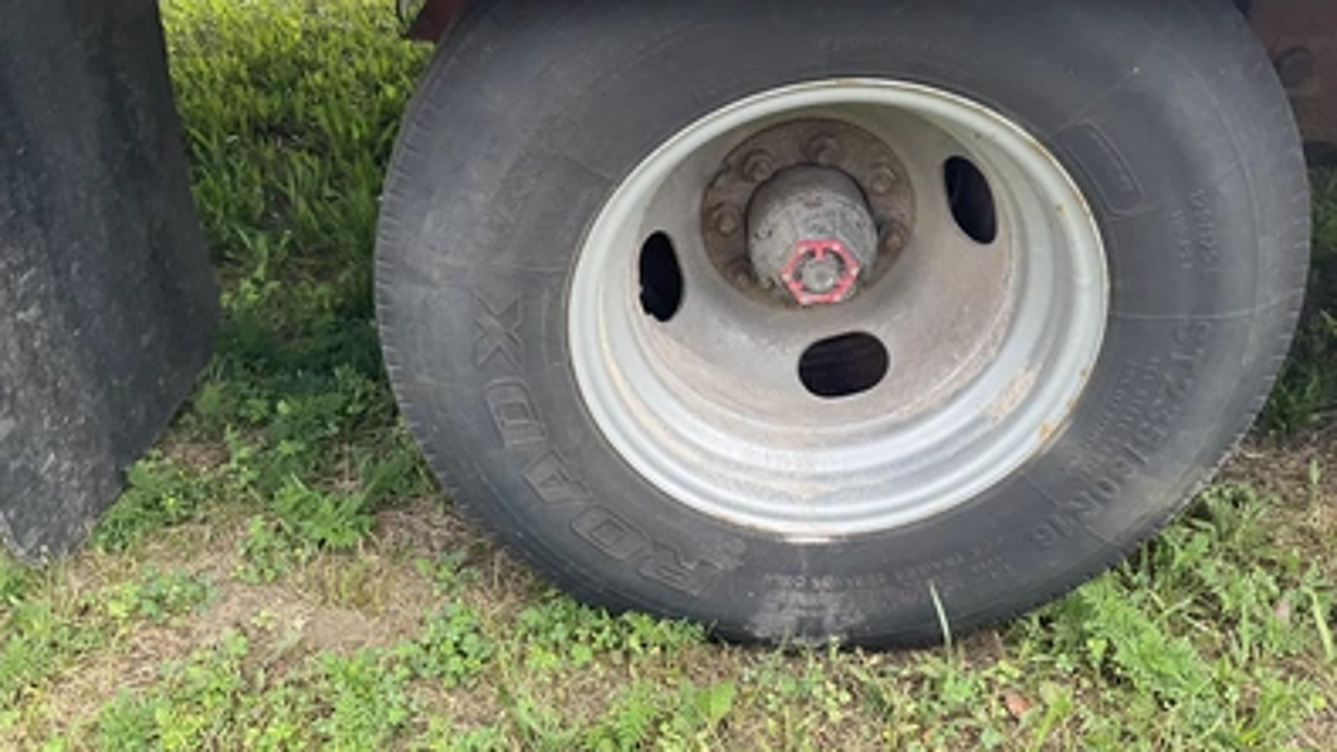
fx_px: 1134
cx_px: 674
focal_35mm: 32
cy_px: 315
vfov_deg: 36.6
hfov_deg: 61.0
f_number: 1.8
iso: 25
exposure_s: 1/122
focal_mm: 3
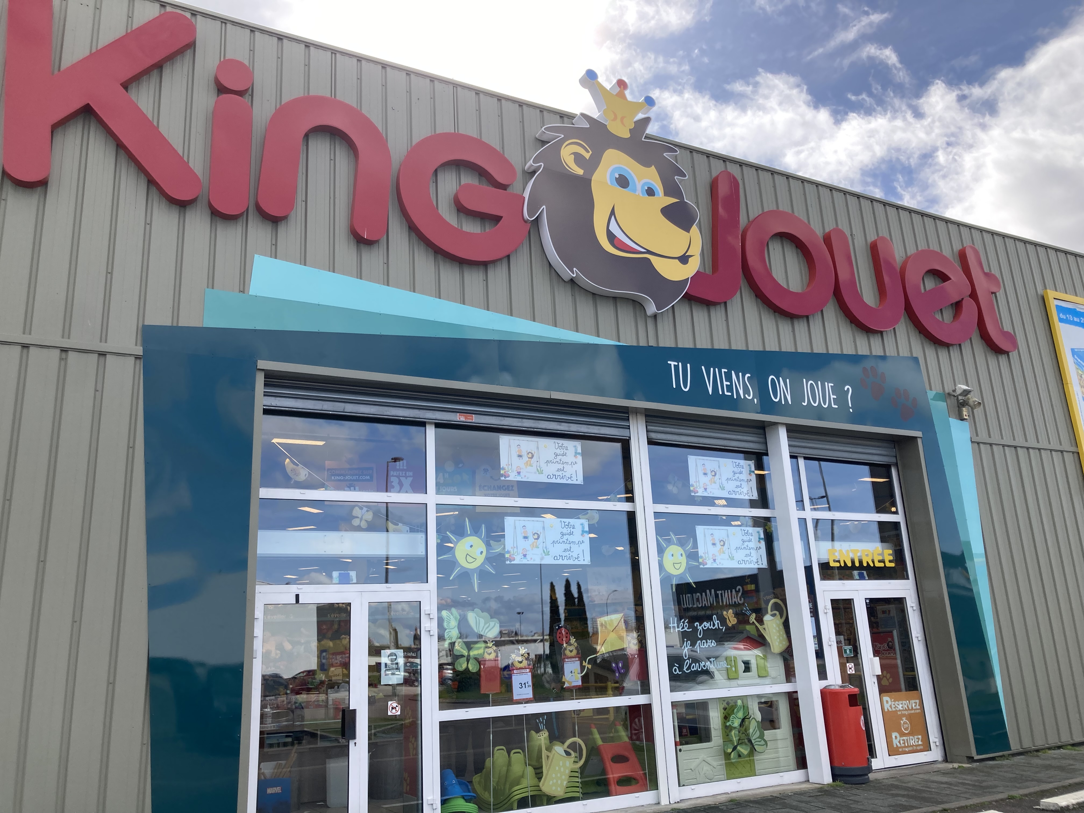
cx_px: 542
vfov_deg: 49.7
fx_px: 877
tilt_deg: +16.6
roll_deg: +2.3
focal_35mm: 28
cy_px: 406
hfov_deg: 63.4
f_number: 1.8
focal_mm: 3.99
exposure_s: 1/1156
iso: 20
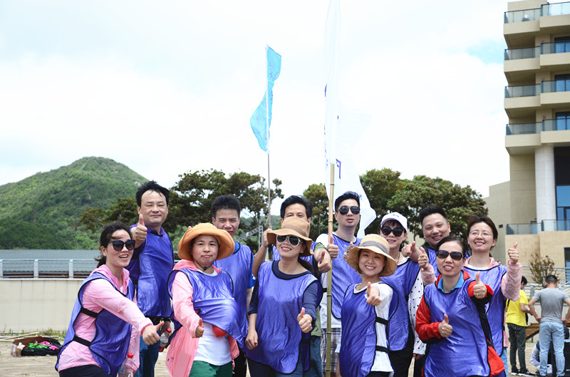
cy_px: 188
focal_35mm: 72
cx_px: 285
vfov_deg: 18.8
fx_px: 1137
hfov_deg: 28.1
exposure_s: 1/500
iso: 100
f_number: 4.8
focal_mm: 48
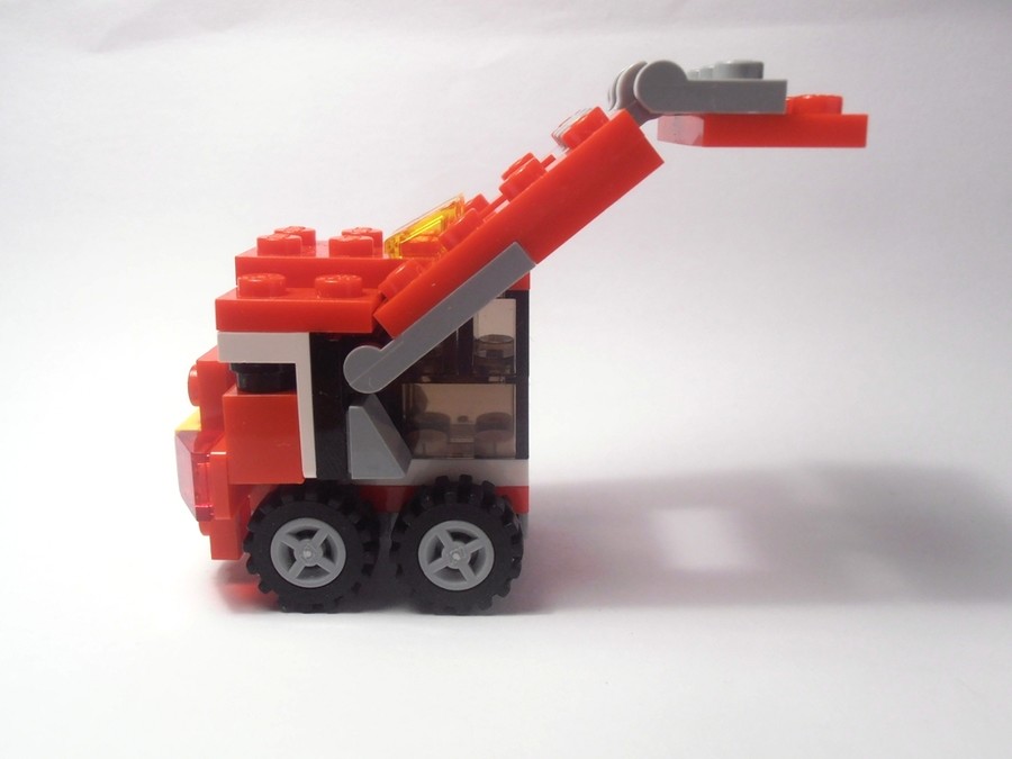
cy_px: 380
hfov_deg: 50.1
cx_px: 506
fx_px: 1082
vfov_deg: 38.7
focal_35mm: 37
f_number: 3.9
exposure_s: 1/80
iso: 80
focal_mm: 6.61
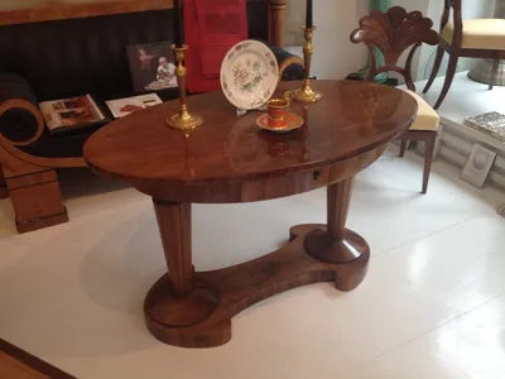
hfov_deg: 52.6
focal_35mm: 35
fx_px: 511
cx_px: 252
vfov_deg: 40.7
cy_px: 190
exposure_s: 1/30
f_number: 2.4
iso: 50
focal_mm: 4.28
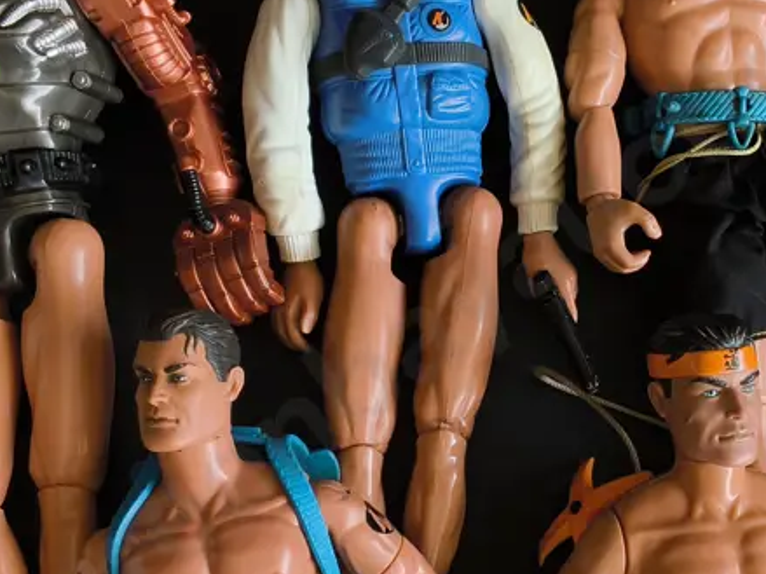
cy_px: 291
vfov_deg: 23.3
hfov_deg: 30.6
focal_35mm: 63
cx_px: 489
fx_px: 1394
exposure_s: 1/100
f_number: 2
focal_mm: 2.87
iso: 40
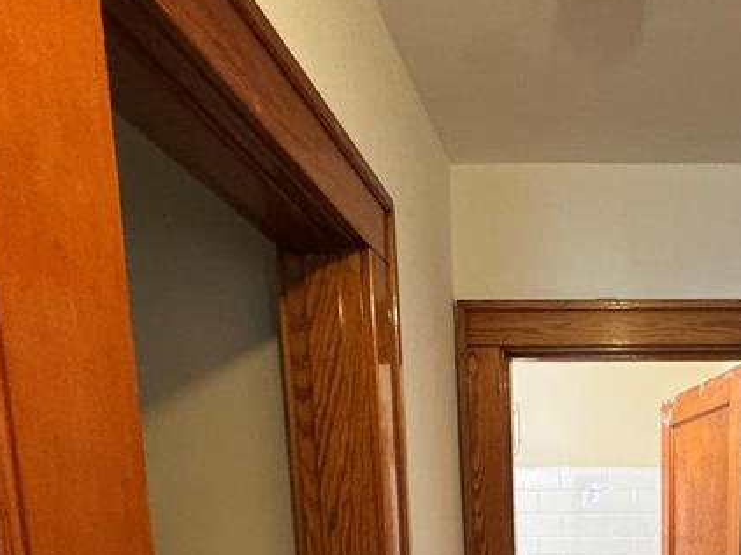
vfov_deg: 34.3
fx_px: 727
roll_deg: -0.4
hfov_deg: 49.7
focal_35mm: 34
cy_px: 650
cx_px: 627
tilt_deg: -8.5
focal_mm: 2.22
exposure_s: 1/60
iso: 500
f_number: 2.2
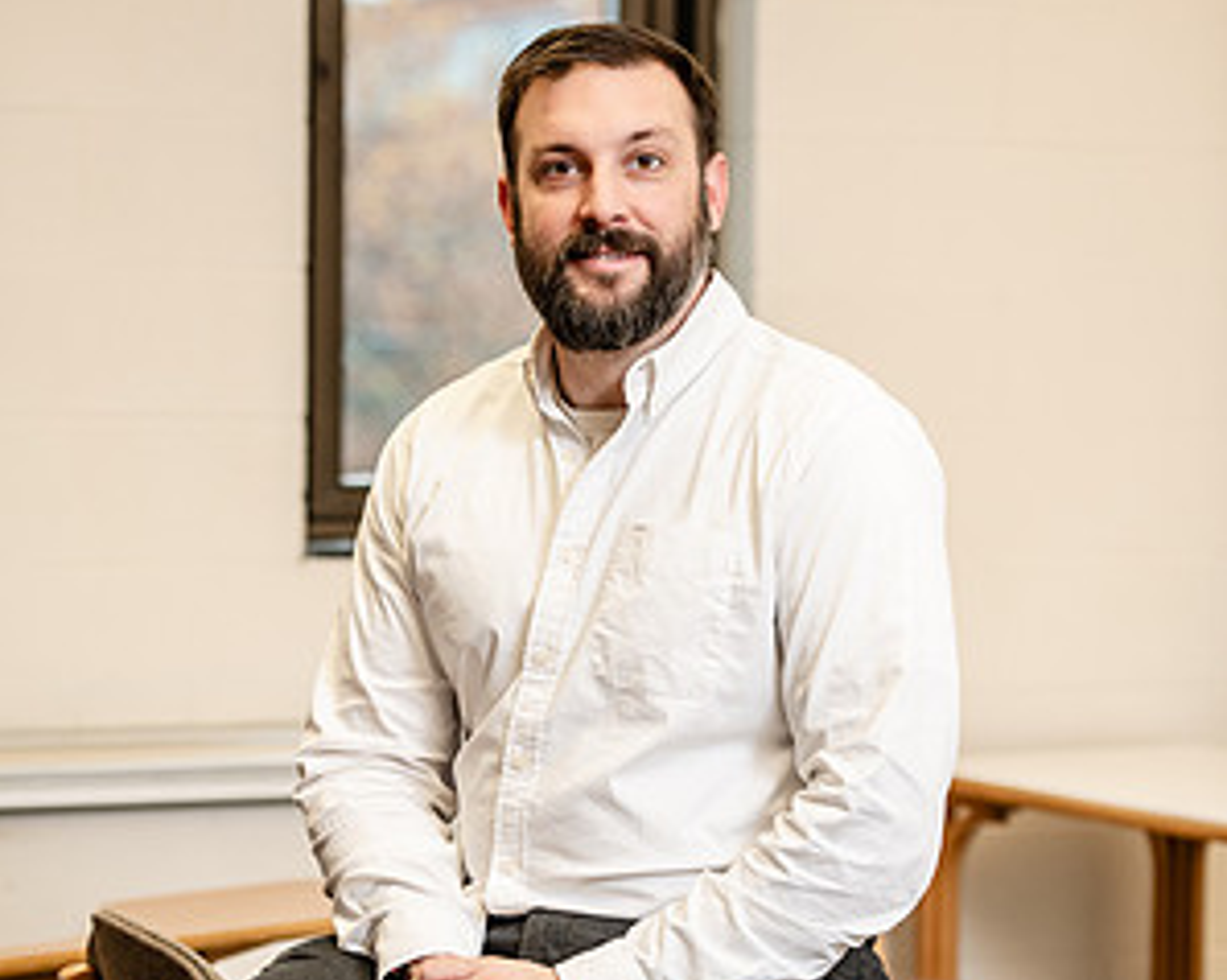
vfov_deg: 12.6
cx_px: 614
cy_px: 618
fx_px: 4427
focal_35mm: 122
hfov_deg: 15.8
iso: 800
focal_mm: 86
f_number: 3.2
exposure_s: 1/200
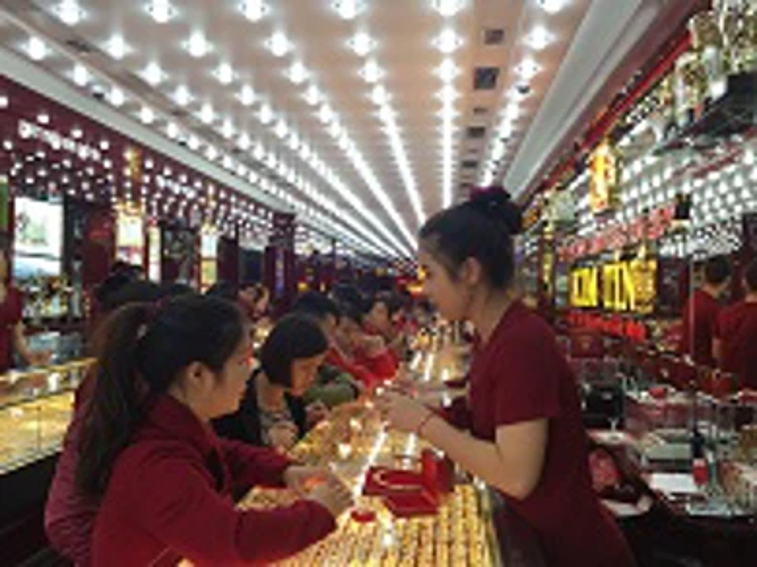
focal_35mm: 29
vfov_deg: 48.2
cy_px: 284
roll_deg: -2.3
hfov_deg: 61.7
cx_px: 378
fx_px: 634
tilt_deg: +0.6
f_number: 2.2
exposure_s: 1/120
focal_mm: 4.15
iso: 40
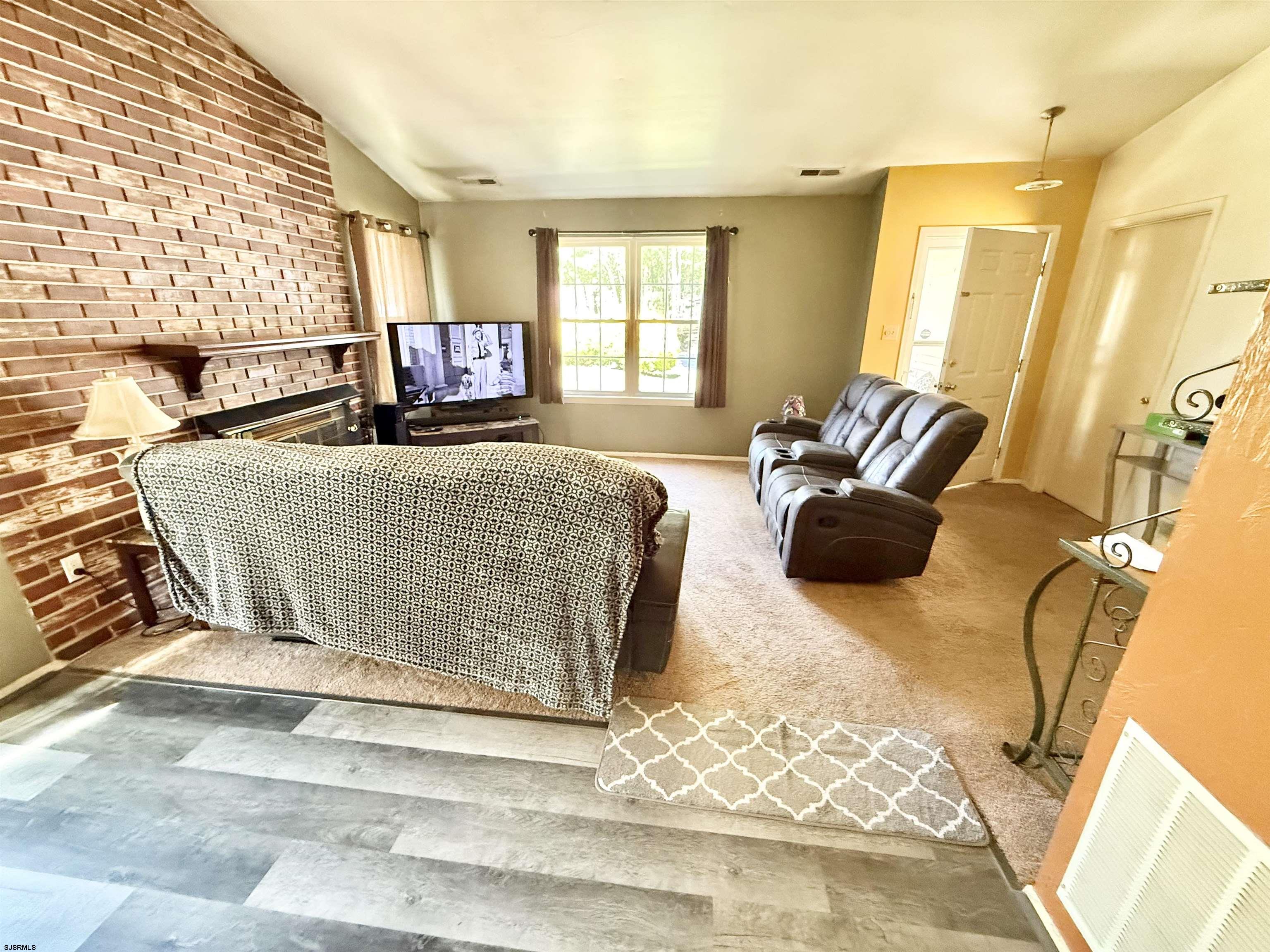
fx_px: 514
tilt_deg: -18.0
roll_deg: -0.4
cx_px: 635
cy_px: 476
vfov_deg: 85.7
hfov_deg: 102.1
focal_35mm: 14
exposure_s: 1/53
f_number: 2.2
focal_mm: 2.22
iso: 800
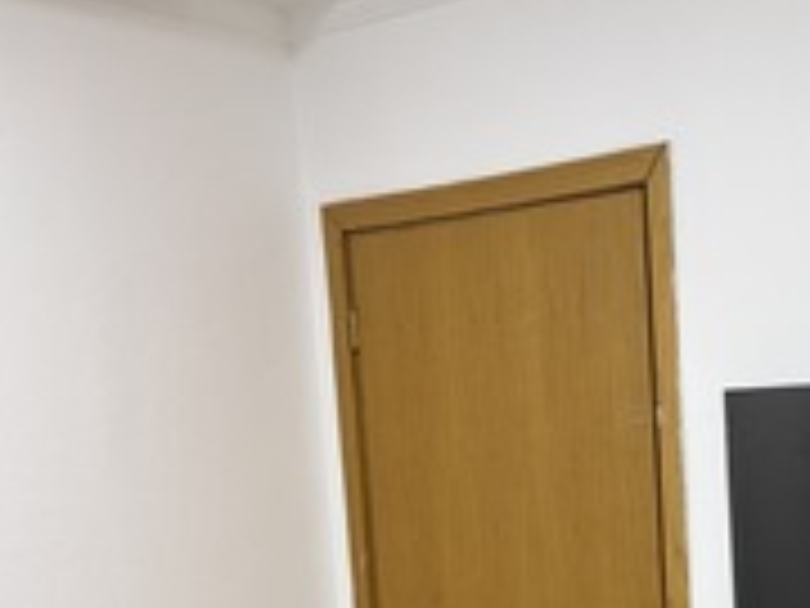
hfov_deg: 27.0
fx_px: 1544
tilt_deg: -9.5
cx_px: 889
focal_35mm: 66
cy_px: 736
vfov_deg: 20.7
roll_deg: +1.4
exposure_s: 1/60
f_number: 1.6
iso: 160
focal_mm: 5.96
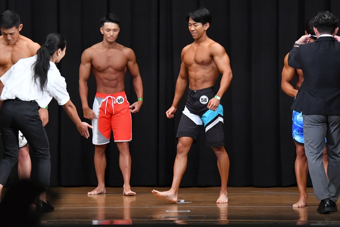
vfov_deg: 5.7
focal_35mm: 240
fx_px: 2266
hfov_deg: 8.6
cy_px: 114
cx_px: 170
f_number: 5.6
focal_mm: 160
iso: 8000
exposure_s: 1/400
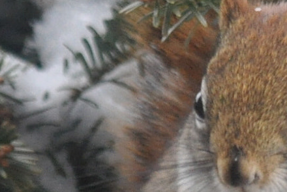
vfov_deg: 1.3
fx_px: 8695
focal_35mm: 1090
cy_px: 152
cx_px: 267
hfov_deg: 1.9
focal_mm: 200
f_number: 5.6
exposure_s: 1/250
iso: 1600
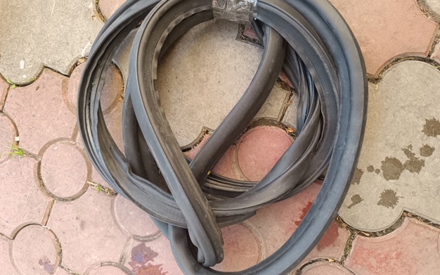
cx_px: 220
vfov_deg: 47.4
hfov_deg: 70.4
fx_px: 312
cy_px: 118
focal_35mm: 26
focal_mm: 6.14
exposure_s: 1/100
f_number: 1.65
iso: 202
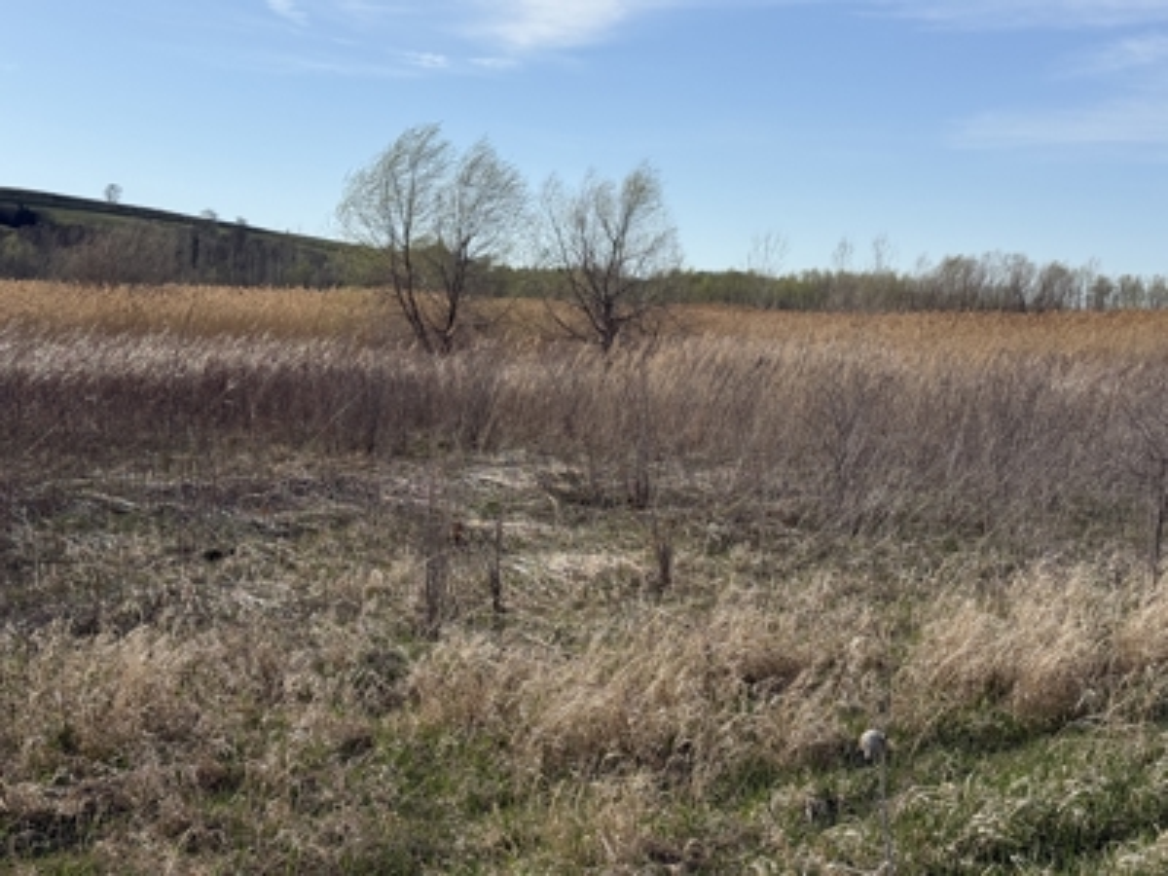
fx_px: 1620
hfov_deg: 39.7
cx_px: 584
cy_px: 438
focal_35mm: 48
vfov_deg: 30.3
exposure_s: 1/5587
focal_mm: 6.76
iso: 64
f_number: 1.78
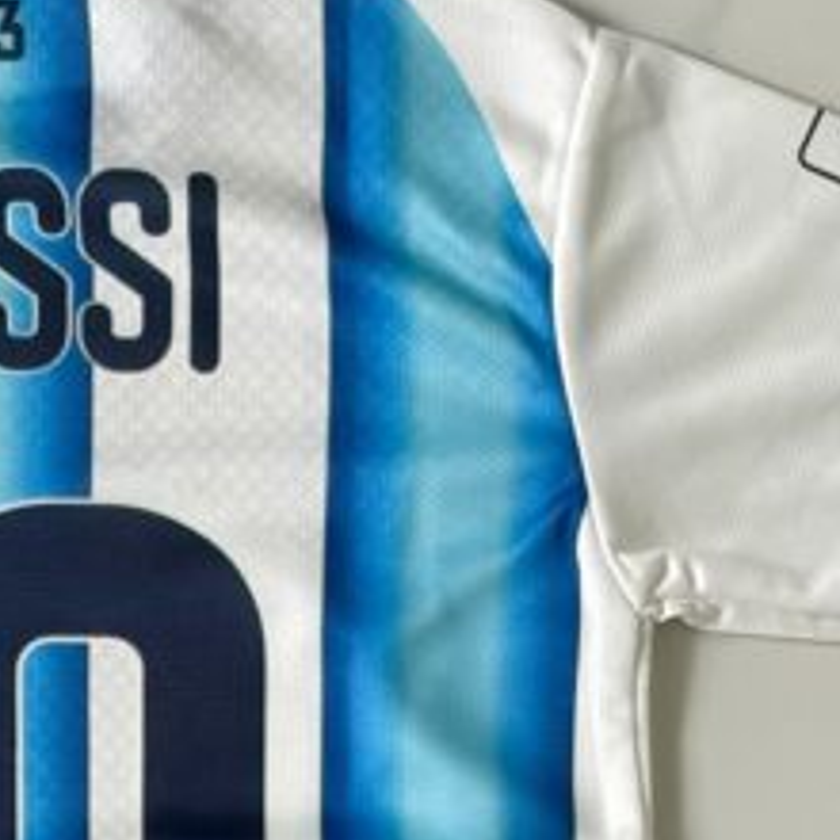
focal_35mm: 214
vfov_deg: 7.9
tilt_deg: -84.4
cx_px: -73
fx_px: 5875
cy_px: 1546
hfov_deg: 8.1
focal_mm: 5.96
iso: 50
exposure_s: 1/72
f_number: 1.6
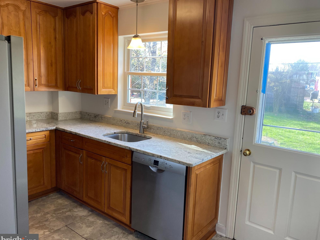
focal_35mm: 27
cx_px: 164
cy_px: 123
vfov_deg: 51.4
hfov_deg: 65.3
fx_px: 250
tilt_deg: -10.2
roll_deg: -2.1
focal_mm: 4.25
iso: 100
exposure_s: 1/120
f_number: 1.8
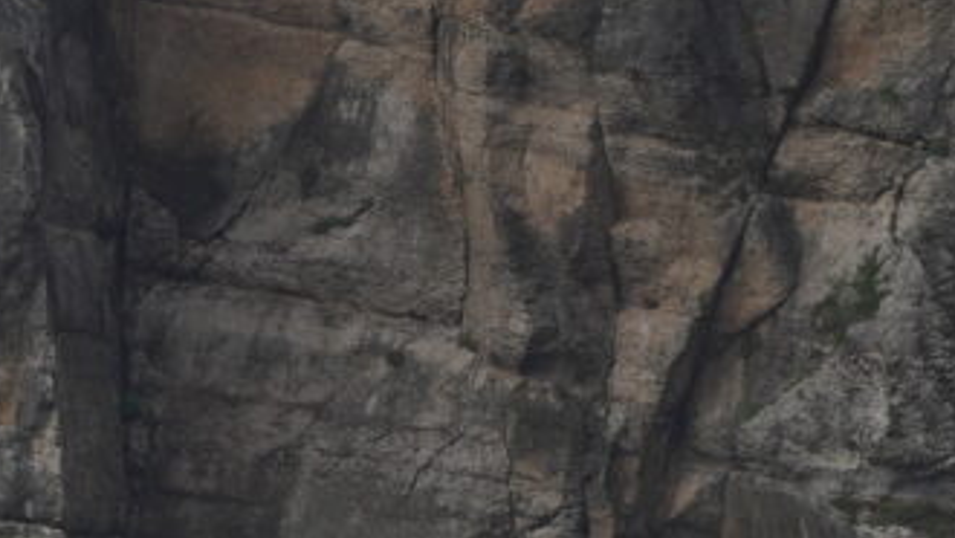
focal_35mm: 1248
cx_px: 1343
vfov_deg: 1.0
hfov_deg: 1.7
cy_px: 279
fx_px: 31618
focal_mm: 256
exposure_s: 1/1600
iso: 250
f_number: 6.3
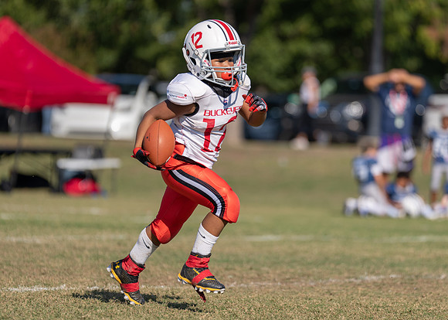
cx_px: 271
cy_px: 156
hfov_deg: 7.4
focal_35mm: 273
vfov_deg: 5.3
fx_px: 3473
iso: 100
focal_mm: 200
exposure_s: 1/2500
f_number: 2.8
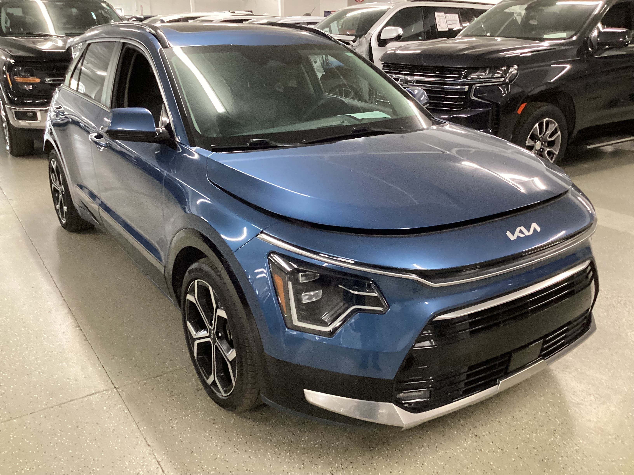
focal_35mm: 31
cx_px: 317
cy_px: 238
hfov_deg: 58.4
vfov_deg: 45.4
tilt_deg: -23.4
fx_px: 568
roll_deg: -0.4
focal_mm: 3.3
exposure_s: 1/50
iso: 320
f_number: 2.4
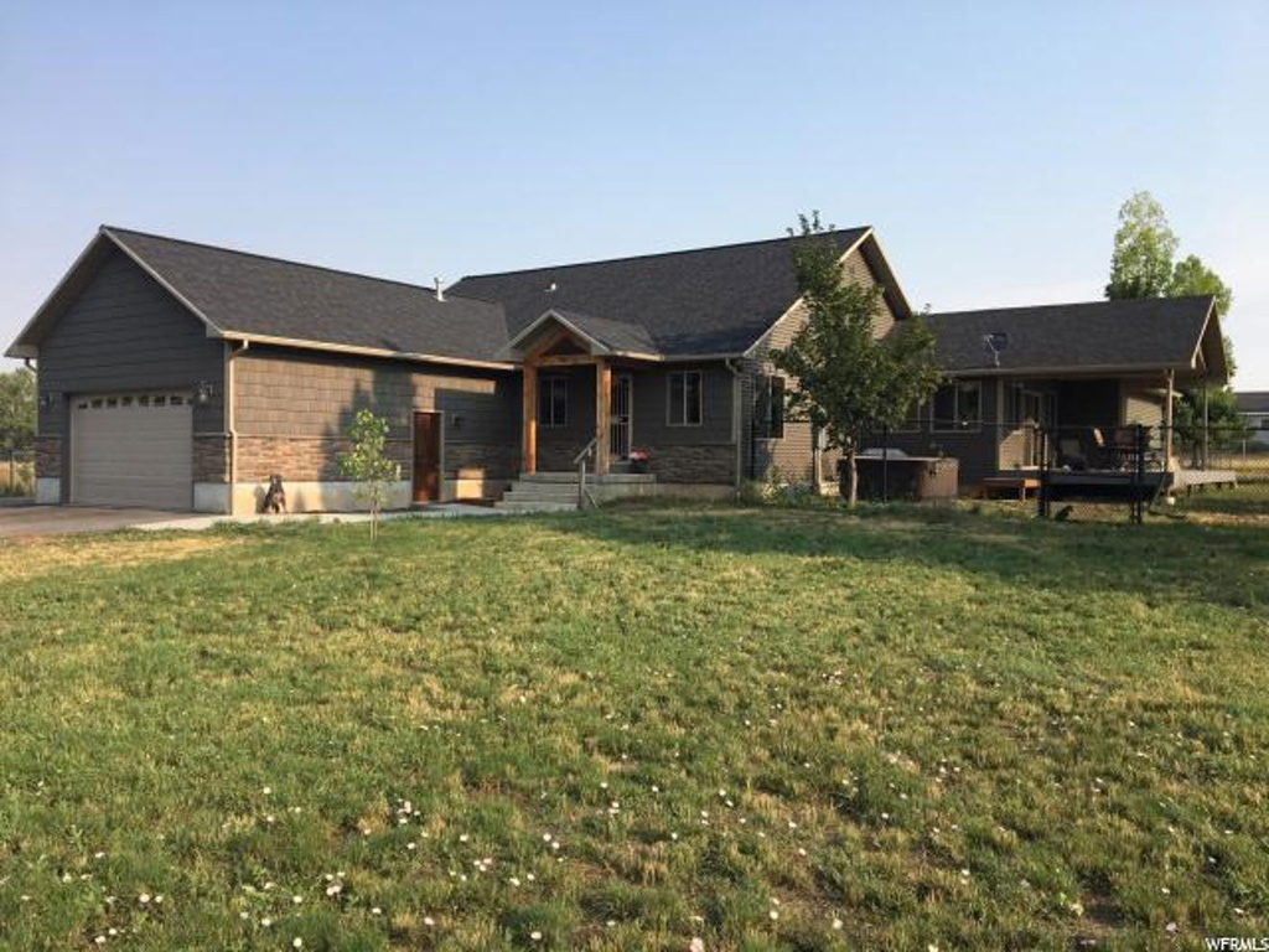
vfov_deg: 48.2
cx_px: 634
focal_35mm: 29
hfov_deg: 61.7
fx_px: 1063
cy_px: 476
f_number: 2.2
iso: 25
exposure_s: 1/1241
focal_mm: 4.15
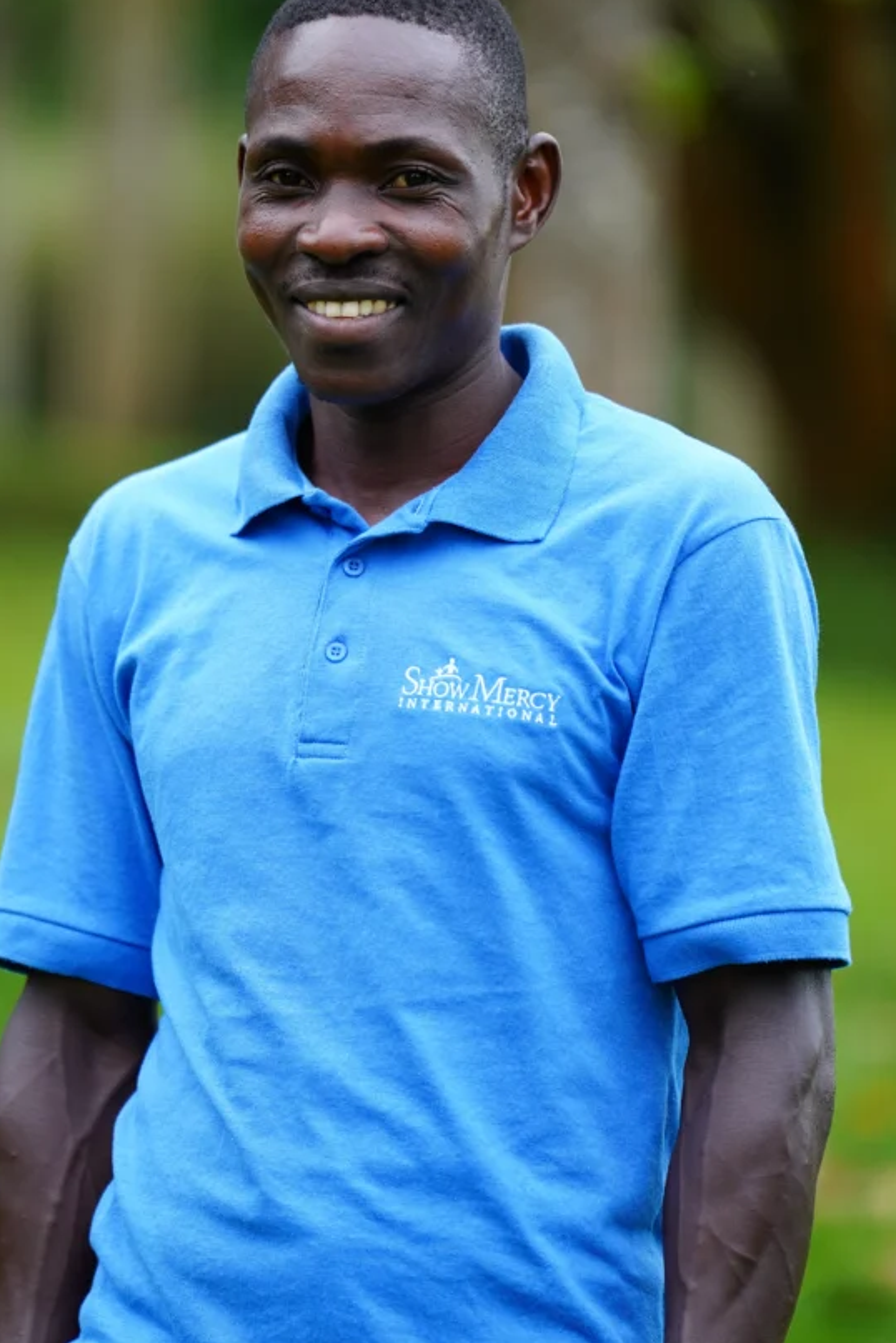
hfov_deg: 5.4
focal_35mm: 254
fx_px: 9474
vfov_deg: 8.1
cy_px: 607
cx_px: 381
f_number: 2.8
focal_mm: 200
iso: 800
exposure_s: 1/320
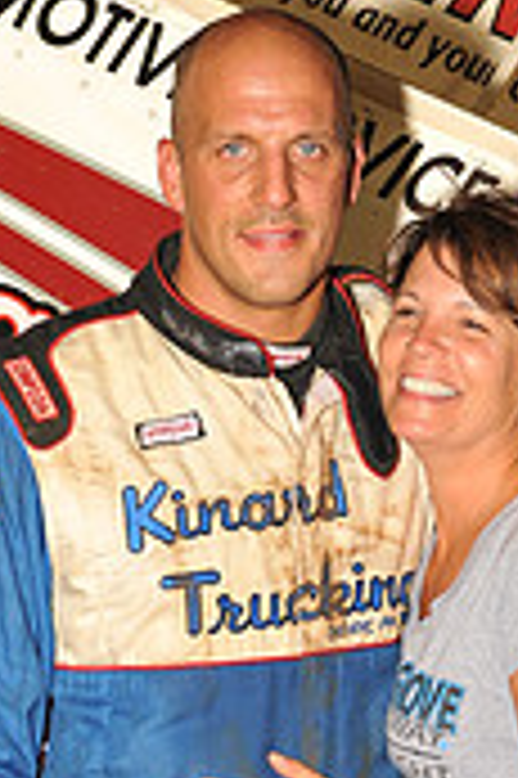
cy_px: 1016
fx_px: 5082
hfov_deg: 5.8
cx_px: 333
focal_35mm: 235
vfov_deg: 8.6
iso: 640
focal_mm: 70
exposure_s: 1/320
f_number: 8
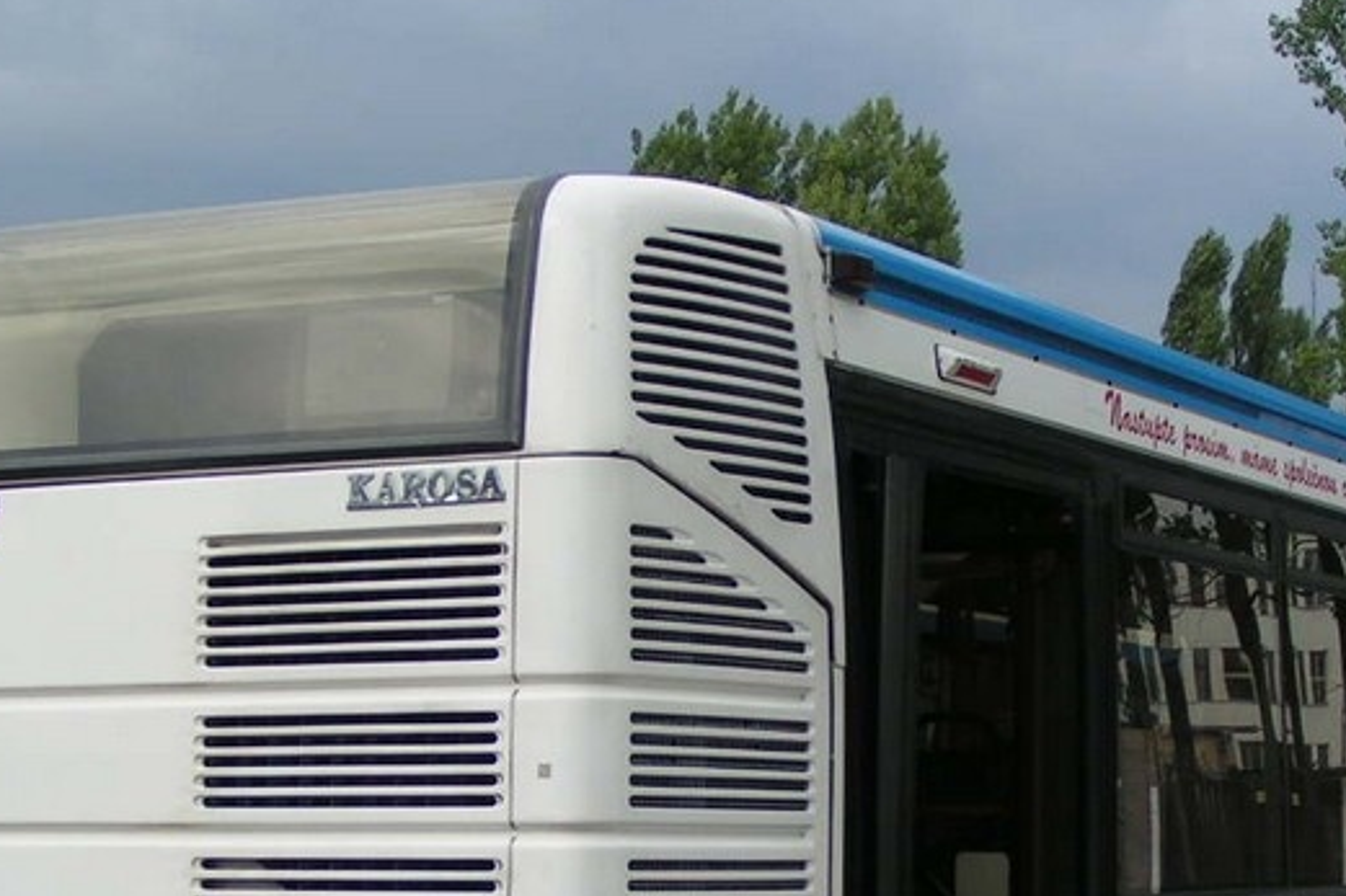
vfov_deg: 15.4
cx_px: 754
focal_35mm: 88
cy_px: 709
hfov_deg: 23.1
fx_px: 3289
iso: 50
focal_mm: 7.6
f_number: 3.2
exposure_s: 1/1000
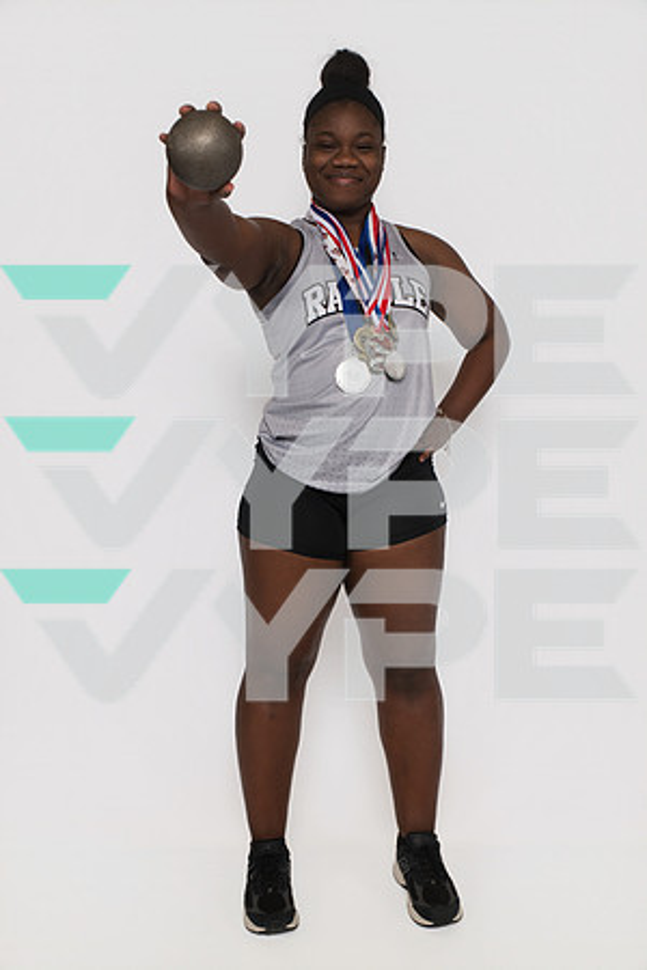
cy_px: 485
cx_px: 324
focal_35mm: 38
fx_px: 1024
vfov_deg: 50.7
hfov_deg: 35.1
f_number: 8
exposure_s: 1/320
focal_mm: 38
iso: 640
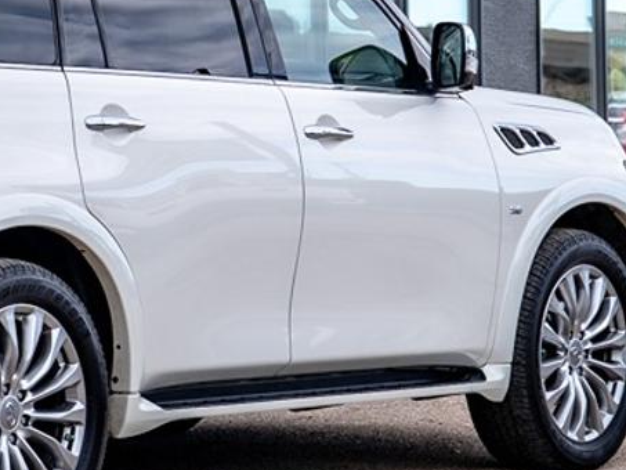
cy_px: -41
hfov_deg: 10.6
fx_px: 3328
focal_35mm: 184
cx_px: -84
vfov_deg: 8.0
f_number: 4.5
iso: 100
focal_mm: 51
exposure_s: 1/160
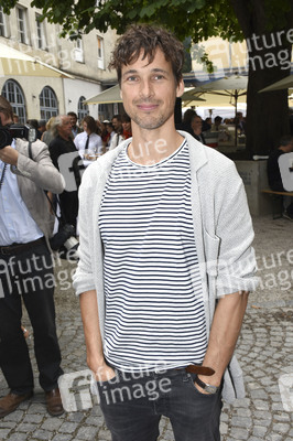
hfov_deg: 34.2
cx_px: 146
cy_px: 220
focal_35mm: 39
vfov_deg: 49.6
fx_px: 477
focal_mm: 26
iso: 160
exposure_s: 1/160
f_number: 7.1
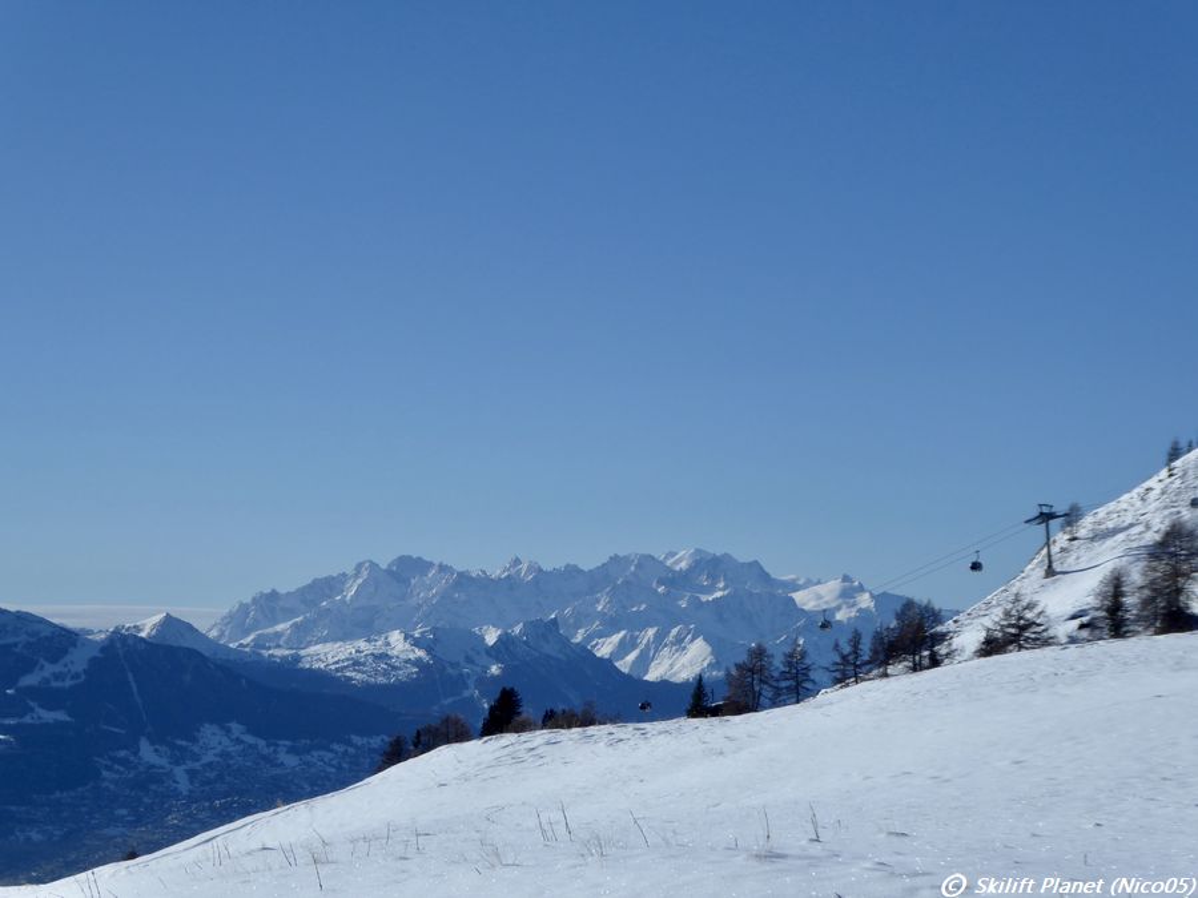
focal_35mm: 98
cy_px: 449
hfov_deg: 20.0
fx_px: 3392
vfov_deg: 15.1
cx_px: 599
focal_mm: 16.1
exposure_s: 1/1000
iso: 80
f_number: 4.9
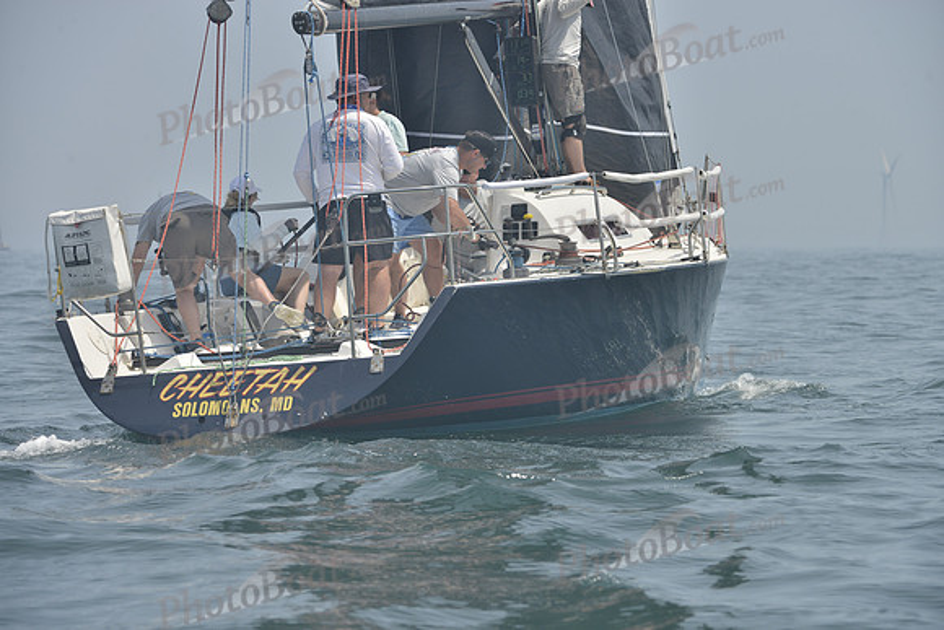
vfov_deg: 6.9
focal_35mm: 200
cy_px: 315
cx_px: 472
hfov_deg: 10.3
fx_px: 5245
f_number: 8
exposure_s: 1/1000
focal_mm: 200
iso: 280
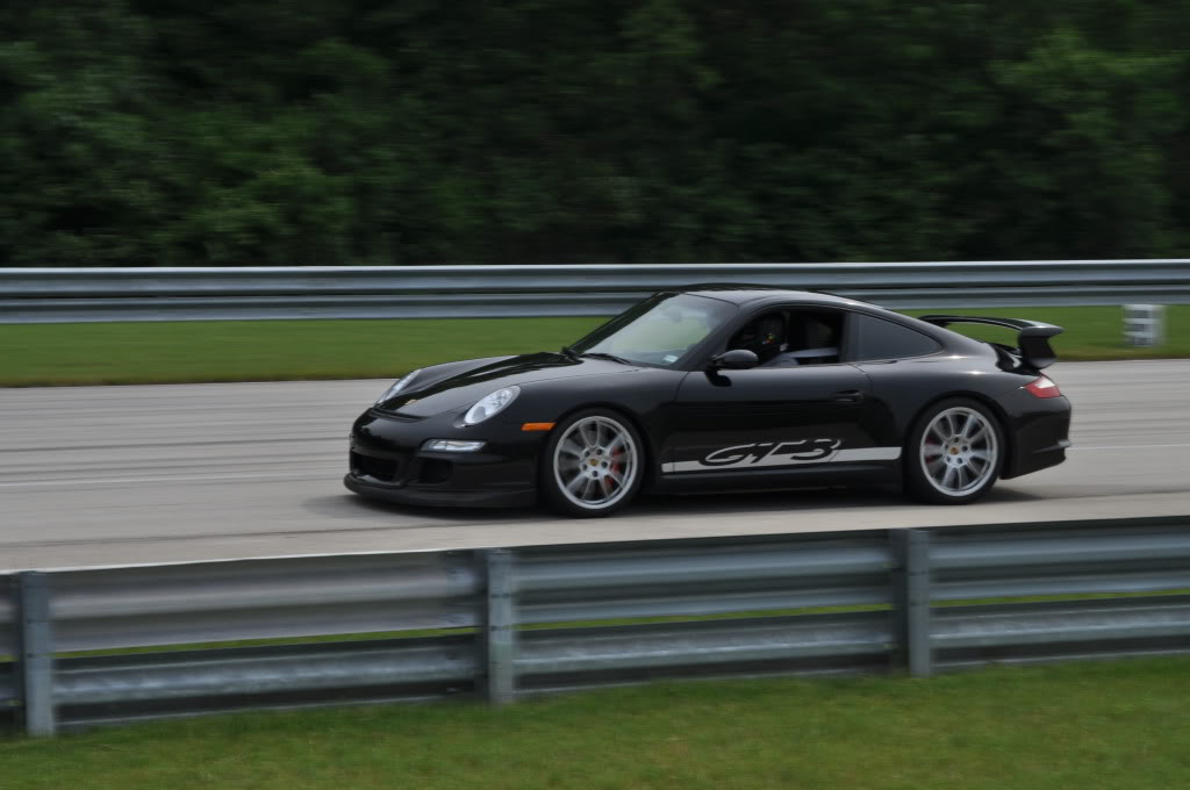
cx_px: 595
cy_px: 395
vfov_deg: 12.1
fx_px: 3714
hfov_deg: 18.2
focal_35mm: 112
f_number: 16
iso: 200
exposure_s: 1/200
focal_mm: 75
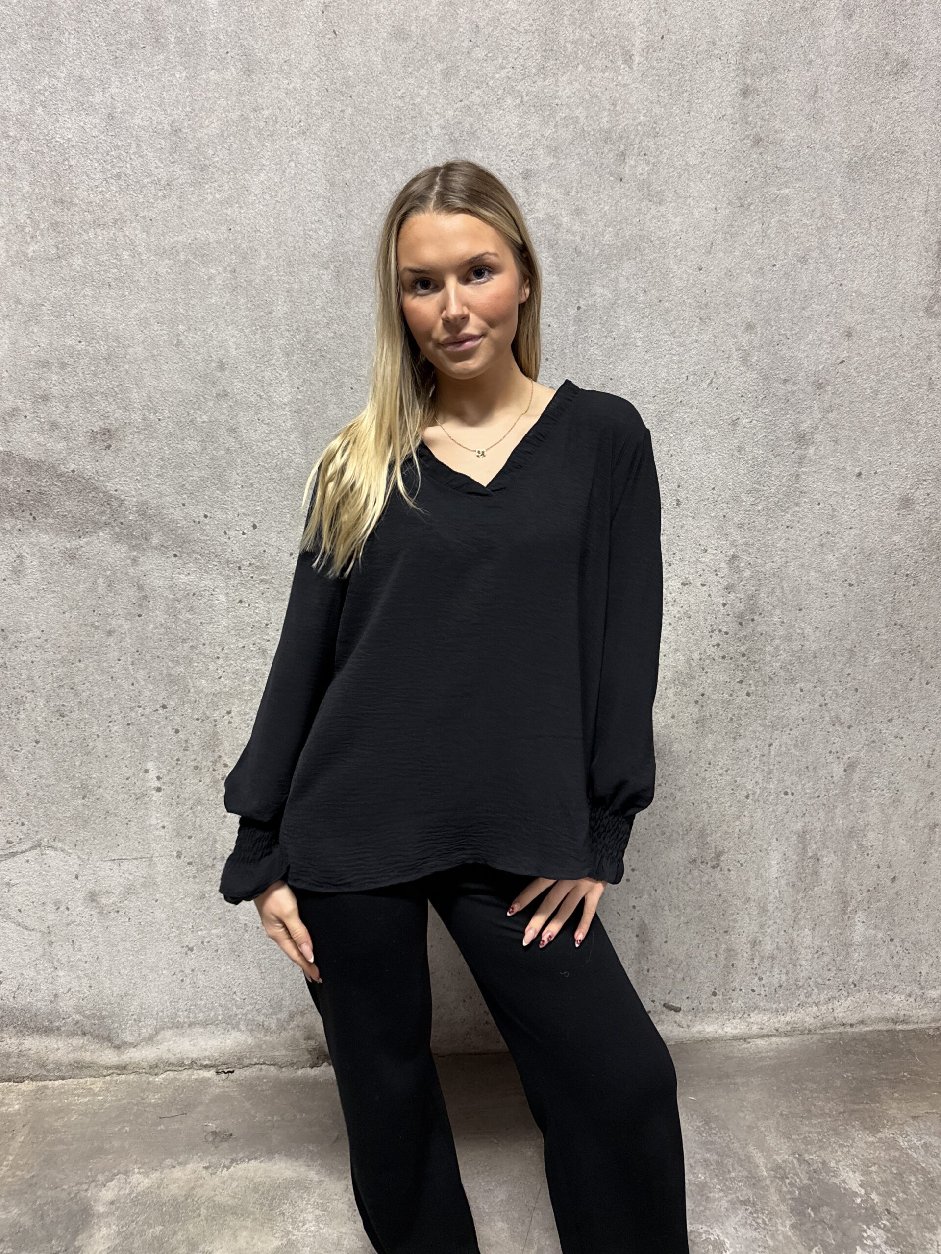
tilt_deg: -12.2
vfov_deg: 71.6
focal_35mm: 24
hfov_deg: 56.8
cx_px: 470
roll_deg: +0.0
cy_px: 627
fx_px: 870
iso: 250
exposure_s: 1/50
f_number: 1.78
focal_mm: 6.76
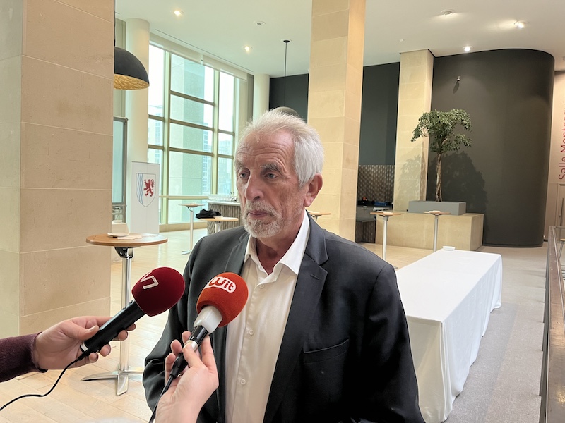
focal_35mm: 26
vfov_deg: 53.1
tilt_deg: -3.0
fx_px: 424
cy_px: 212
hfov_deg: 67.3
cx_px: 282
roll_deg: -2.0
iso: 125
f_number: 1.6
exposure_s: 1/50
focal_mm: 5.1
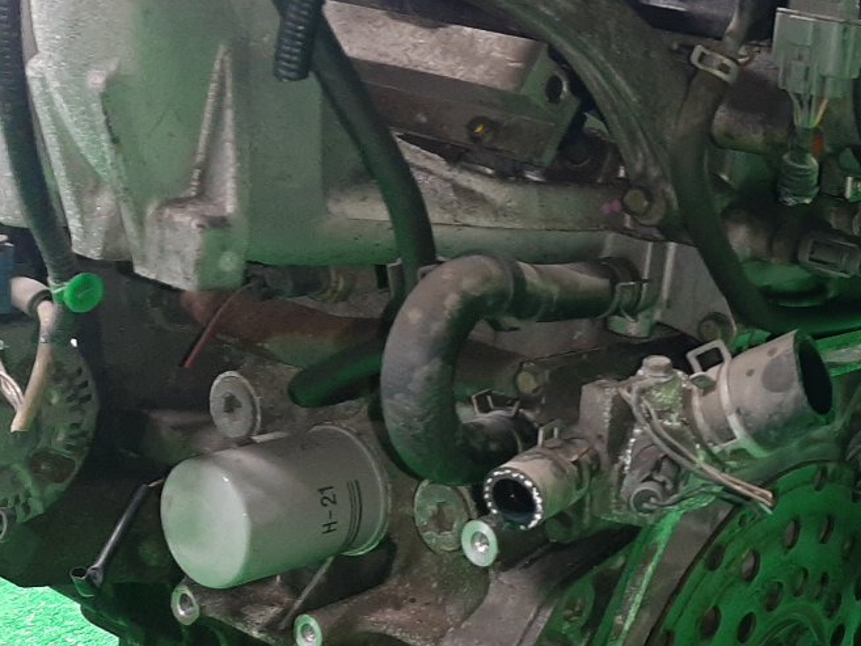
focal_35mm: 57
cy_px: 411
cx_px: 892
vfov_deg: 25.6
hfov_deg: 30.9
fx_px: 1418
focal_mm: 3.93
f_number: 1.7
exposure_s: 1/33
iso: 177
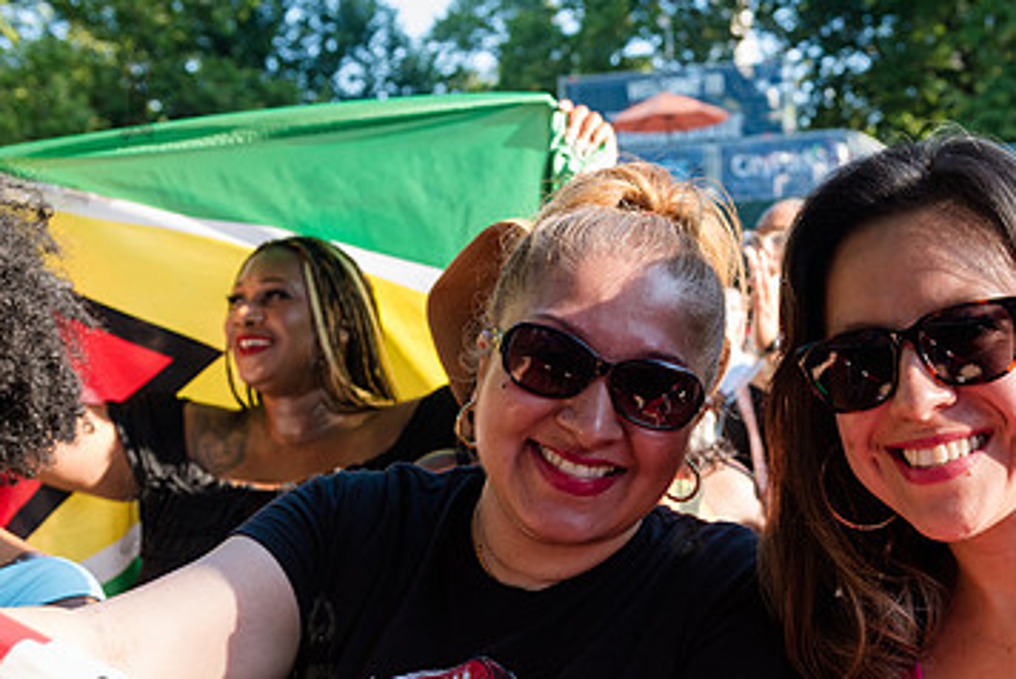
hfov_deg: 34.7
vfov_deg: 23.6
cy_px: 504
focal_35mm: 57
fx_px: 1610
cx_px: 688
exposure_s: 1/250
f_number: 4.5
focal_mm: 35
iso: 400
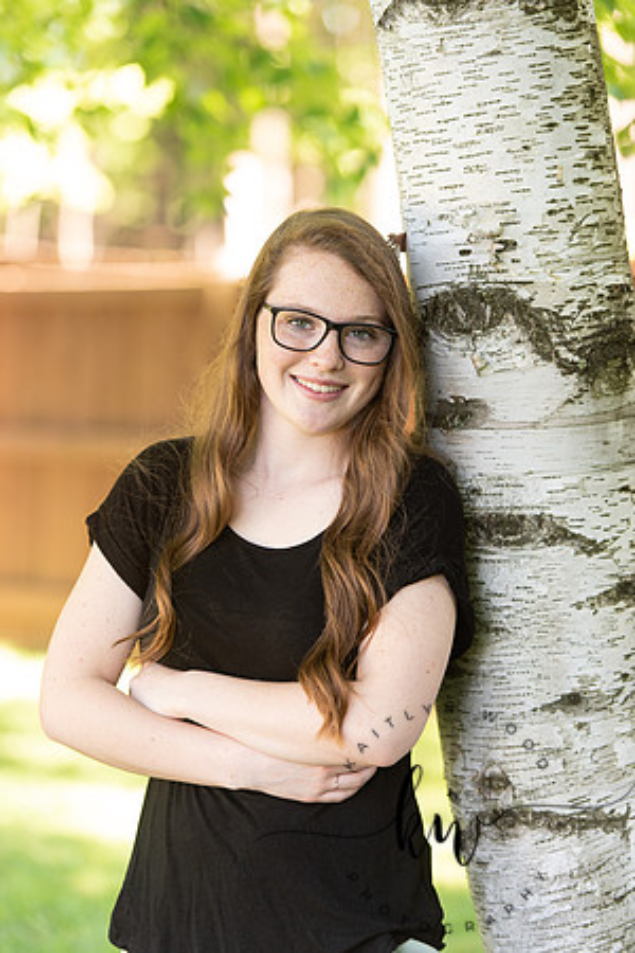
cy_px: 476
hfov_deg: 10.2
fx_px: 3572
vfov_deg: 15.2
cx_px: 318
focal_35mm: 135
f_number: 2.8
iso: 400
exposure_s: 1/200
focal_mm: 135
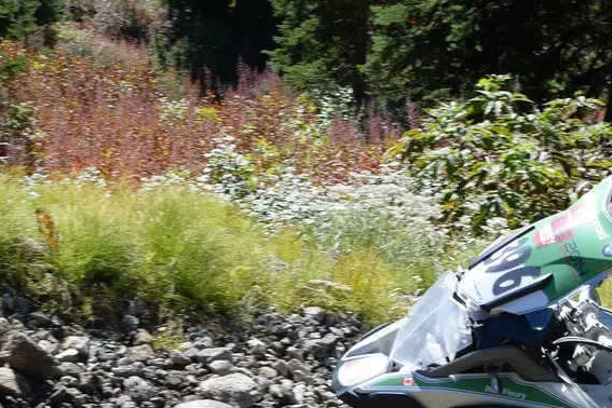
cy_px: 348
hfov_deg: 18.5
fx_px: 1870
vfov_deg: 12.4
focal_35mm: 110
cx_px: 439
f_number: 10
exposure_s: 1/400
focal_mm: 52
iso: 500
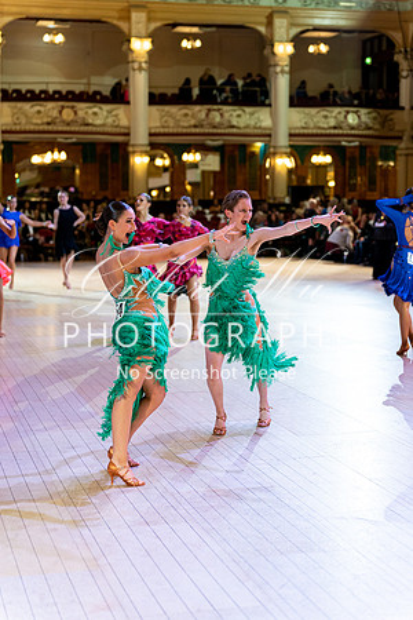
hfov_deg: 21.6
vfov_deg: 31.9
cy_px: 310
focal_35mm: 63
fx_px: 1084
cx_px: 206
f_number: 2.5
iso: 3200
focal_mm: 63
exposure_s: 1/640
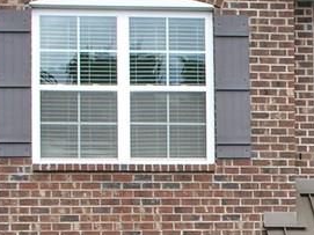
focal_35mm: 174
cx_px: 394
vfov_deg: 8.5
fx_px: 1578
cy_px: 258
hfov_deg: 11.1
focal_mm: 7.7
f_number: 3.5
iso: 50
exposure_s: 1/292
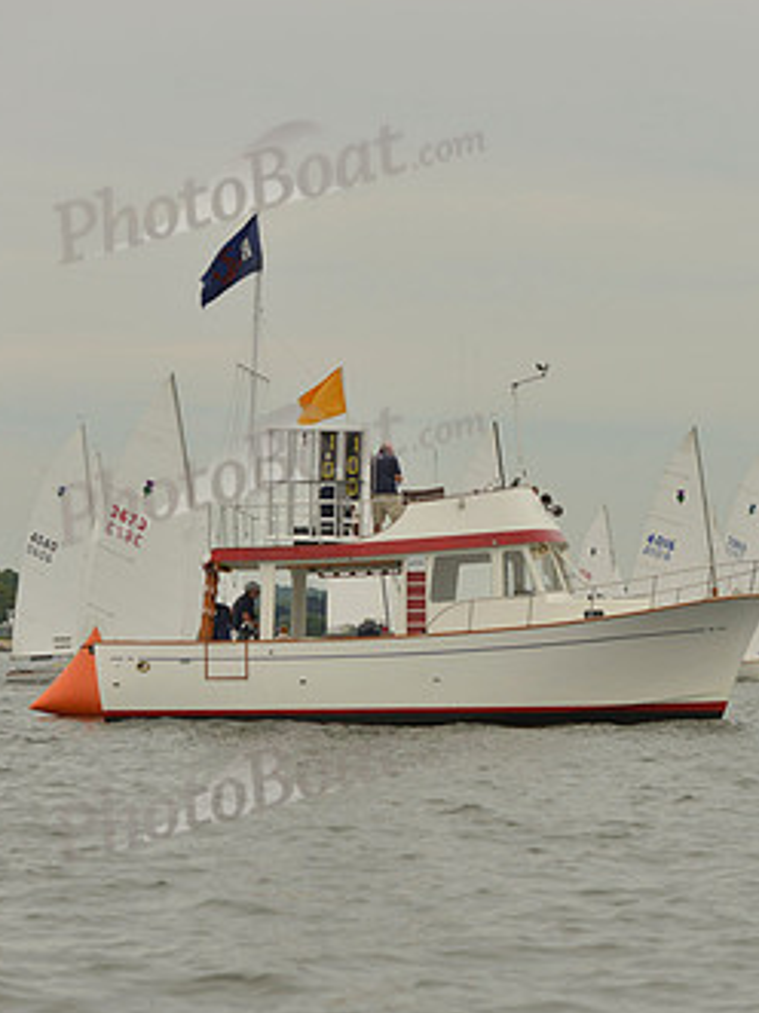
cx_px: 646
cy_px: 583
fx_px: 3452
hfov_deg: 12.5
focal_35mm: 118
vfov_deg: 16.7
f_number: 5
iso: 400
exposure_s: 1/5000
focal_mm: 70
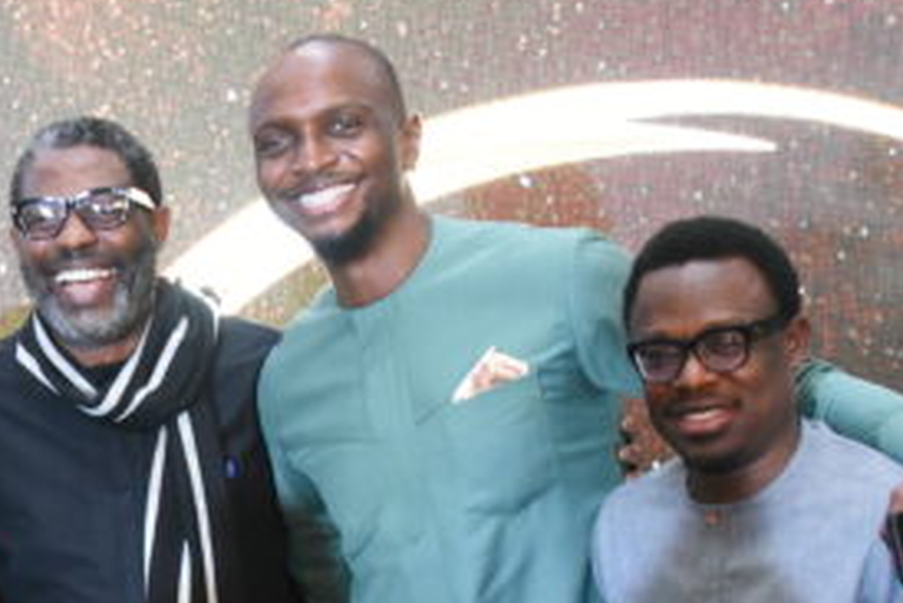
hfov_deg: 17.9
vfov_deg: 12.2
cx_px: 73
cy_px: 506
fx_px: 2811
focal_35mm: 112
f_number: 4
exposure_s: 1/160
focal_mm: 40
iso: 8000
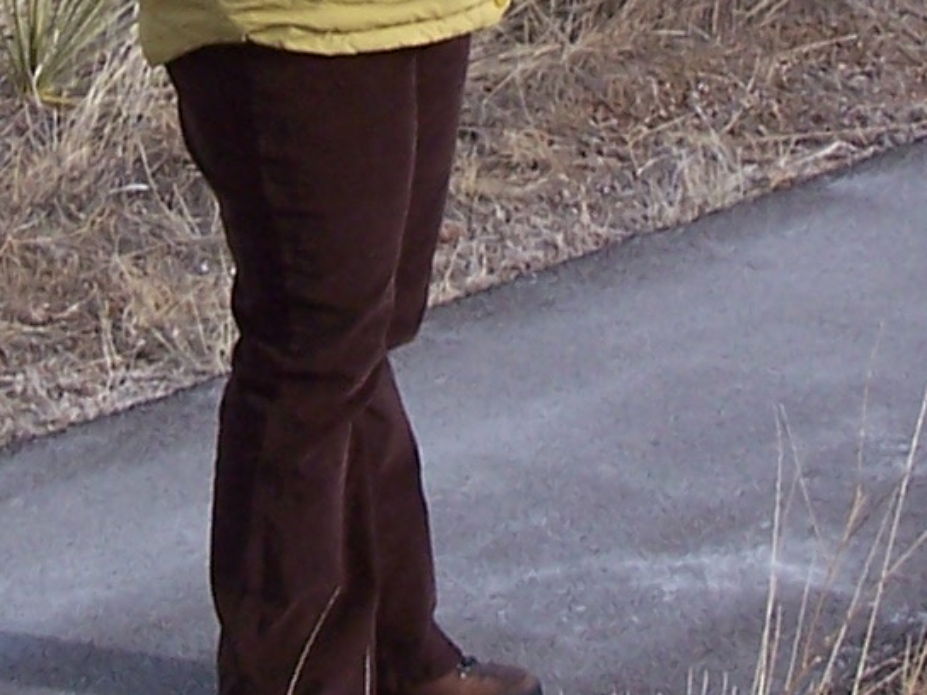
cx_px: 421
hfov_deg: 12.3
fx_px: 4312
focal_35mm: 161
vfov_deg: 9.0
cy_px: -257
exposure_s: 1/750
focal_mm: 6.3
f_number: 4
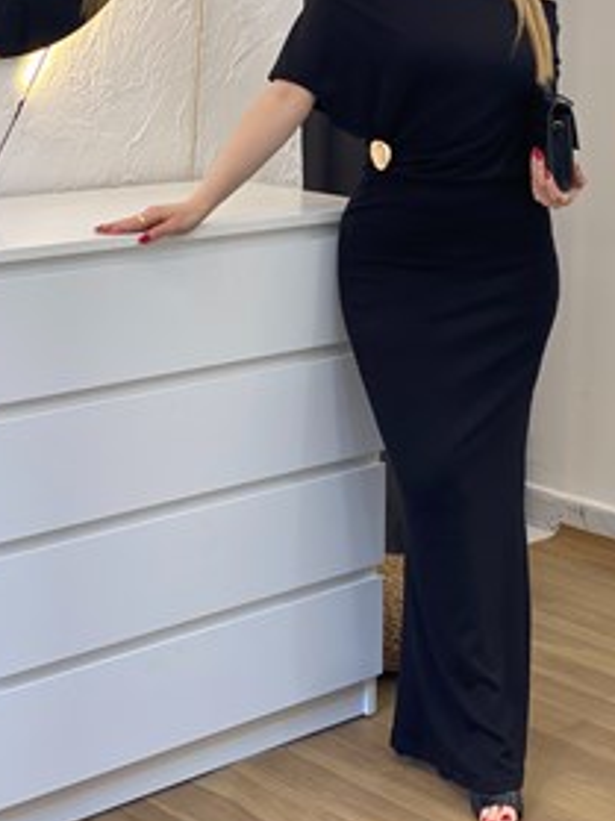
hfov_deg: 19.1
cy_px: 296
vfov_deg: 25.3
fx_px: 1825
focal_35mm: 77
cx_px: 415
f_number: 2
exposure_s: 1/100
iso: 64
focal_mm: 6
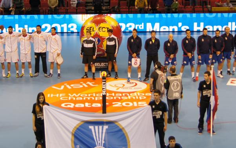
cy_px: 43
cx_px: 105
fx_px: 637
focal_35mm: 99
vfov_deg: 13.2
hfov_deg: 21.0
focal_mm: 24
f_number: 4.5
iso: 100
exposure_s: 1/40
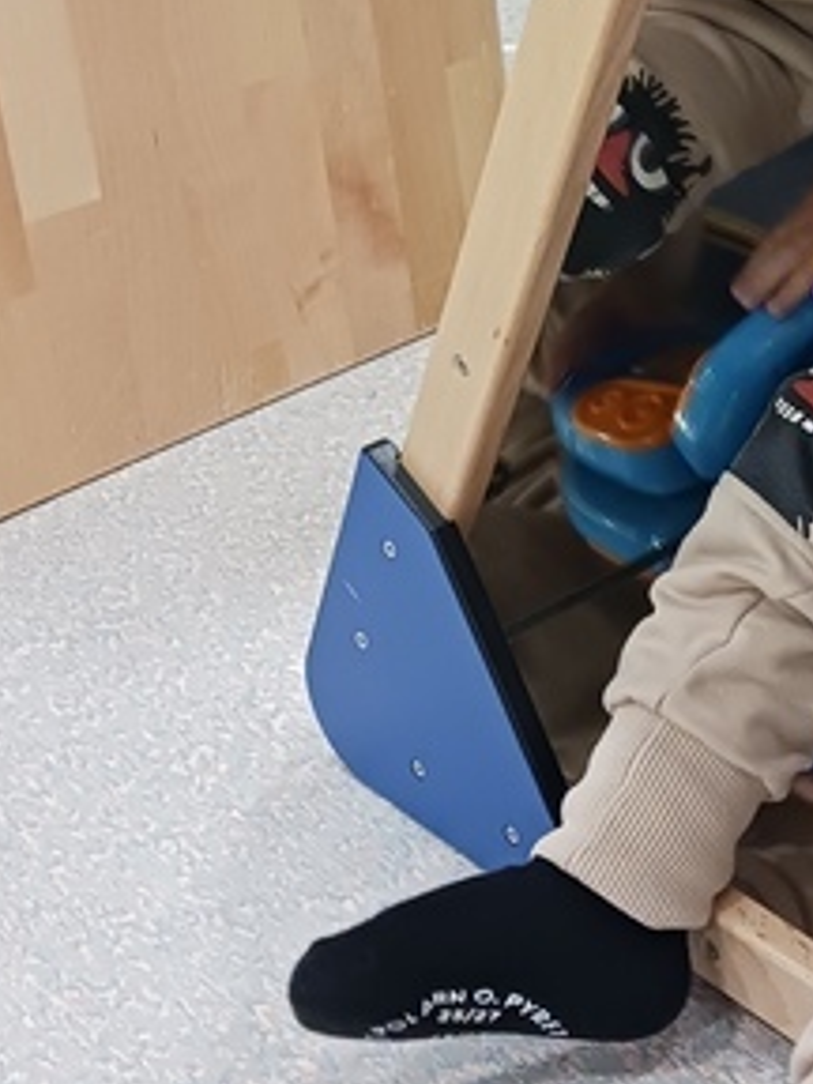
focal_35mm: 75
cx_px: 877
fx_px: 2349
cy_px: 222
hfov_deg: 18.9
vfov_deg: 25.6
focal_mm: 4
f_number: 1.8
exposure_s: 1/25
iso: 500
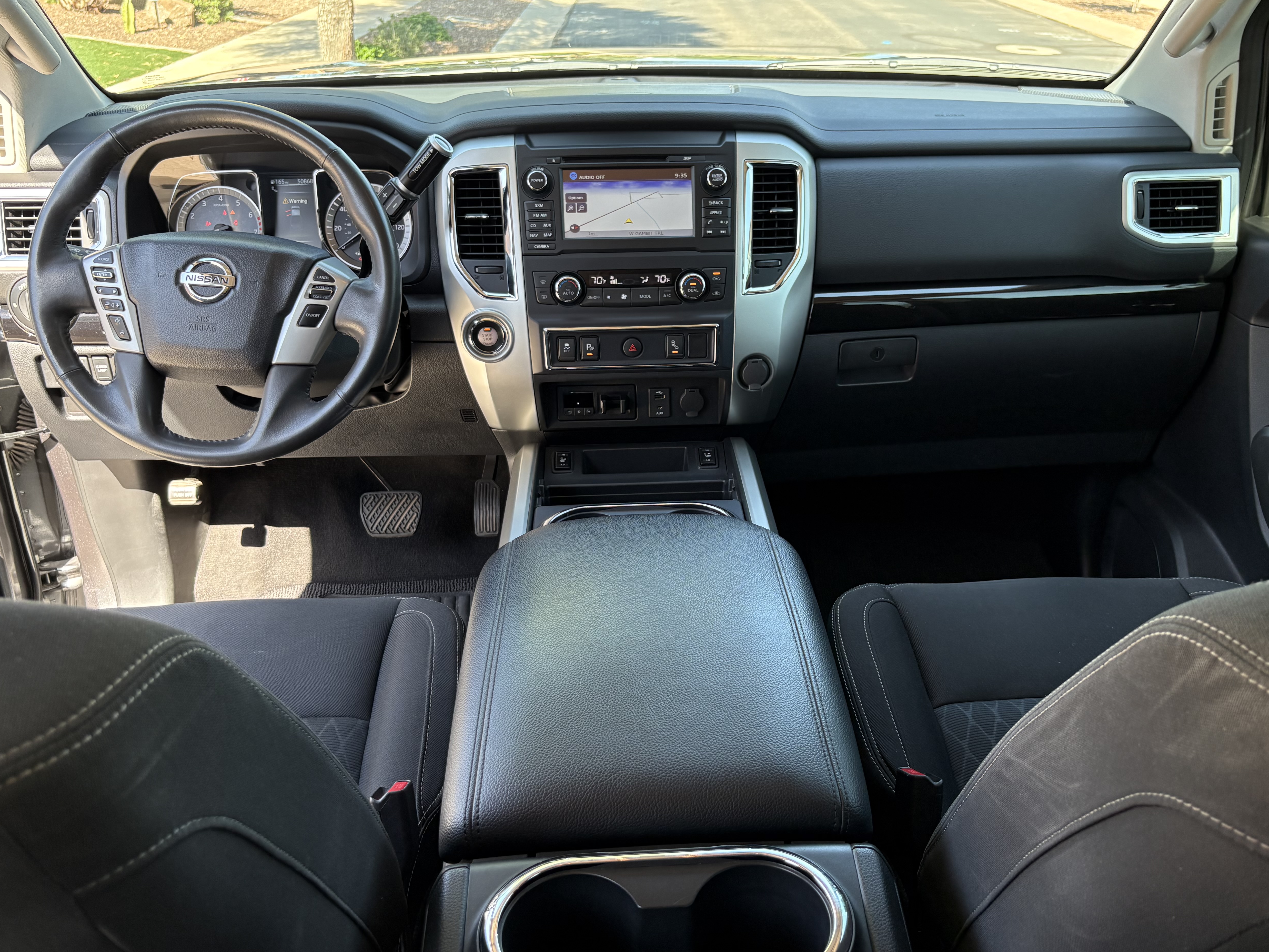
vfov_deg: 46.8
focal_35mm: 30
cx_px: 669
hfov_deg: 59.9
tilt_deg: -26.4
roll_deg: -0.7
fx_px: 1100
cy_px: 465
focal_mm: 5.96
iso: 125
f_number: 1.6
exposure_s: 1/163
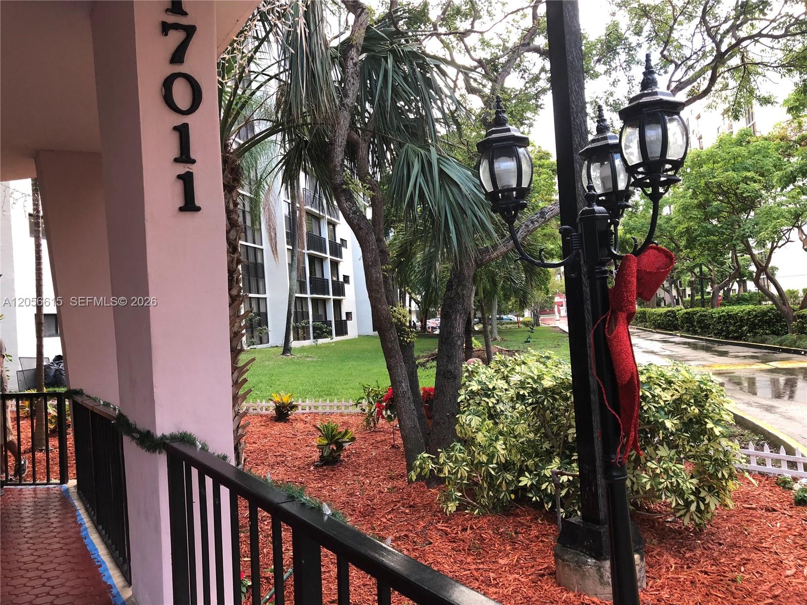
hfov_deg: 61.7
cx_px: 404
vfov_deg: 48.2
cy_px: 302
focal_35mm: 29
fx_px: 676
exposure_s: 1/30
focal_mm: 3.99
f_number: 1.8
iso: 25
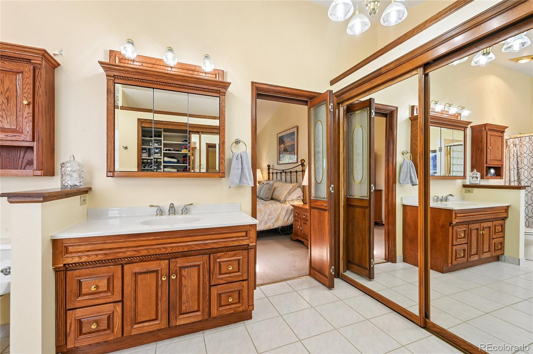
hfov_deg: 100.5
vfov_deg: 77.2
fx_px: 222
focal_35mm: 15
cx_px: 266
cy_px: 177
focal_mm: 15
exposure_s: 1/25
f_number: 10
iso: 400
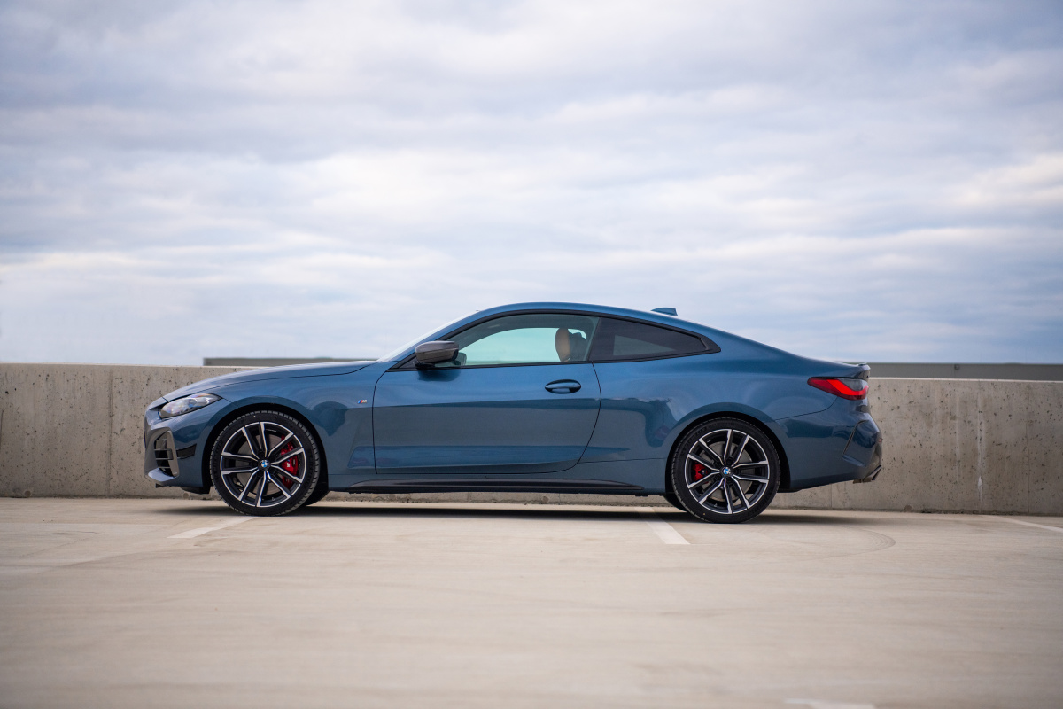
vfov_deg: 19.5
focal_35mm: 70
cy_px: 354
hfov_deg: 28.8
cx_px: 532
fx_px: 2067
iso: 400
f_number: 2.8
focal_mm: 70
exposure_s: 1/640
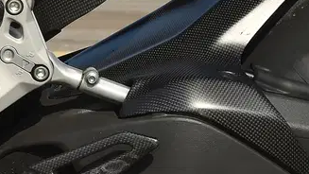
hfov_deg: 9.4
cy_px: 76
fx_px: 1827
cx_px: -177
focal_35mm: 223
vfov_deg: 5.4
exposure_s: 1/320
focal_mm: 58
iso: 250
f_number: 14
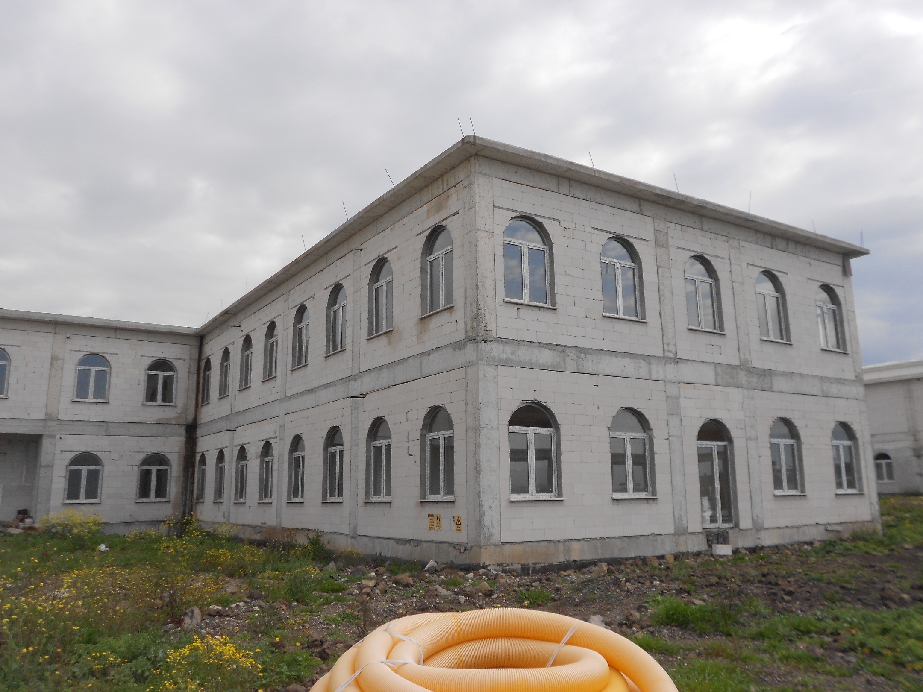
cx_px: 462
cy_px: 346
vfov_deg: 48.2
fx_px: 773
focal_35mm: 29
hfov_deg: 61.7
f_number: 3.4
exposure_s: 1/1000
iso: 80
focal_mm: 5.3
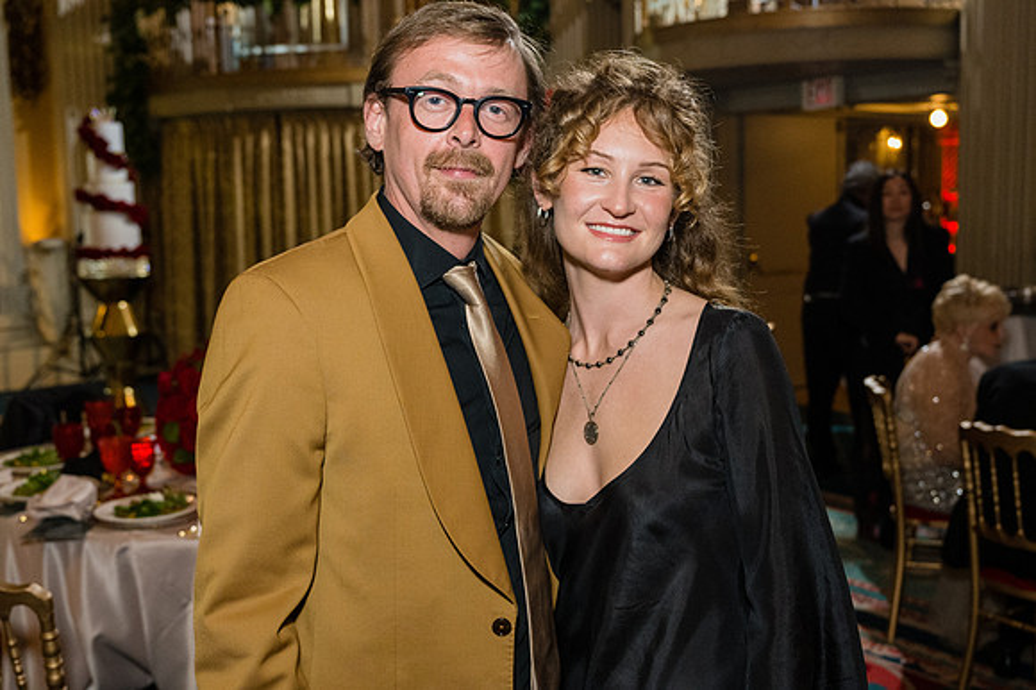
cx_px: 518
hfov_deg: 46.4
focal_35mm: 42
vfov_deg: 31.9
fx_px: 1208
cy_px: 345
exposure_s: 1/160
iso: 2000
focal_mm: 28
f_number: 3.2
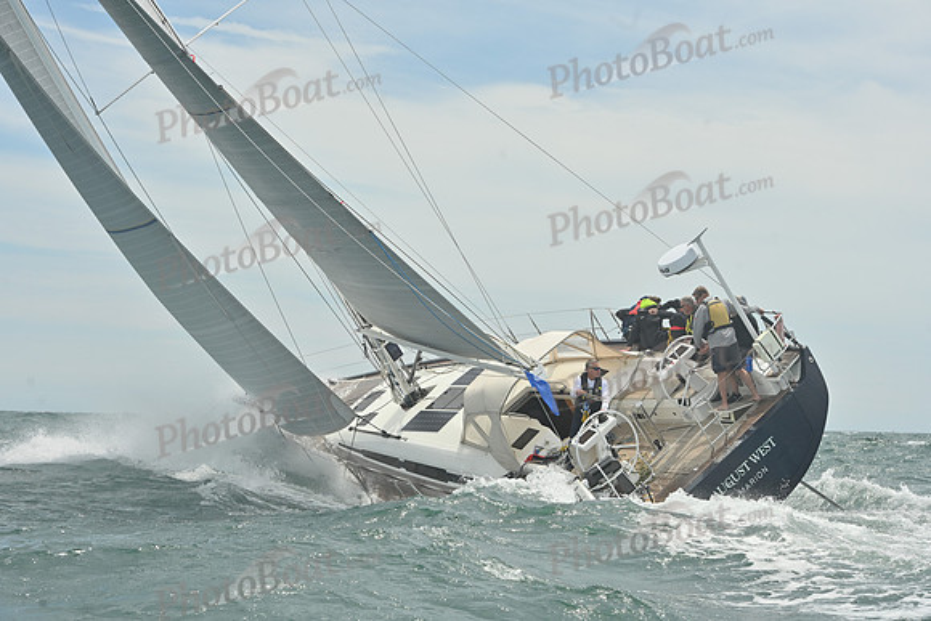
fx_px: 2587
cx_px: 466
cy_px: 310
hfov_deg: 20.4
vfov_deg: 13.7
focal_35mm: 100
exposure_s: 1/1250
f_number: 9
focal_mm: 100
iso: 250
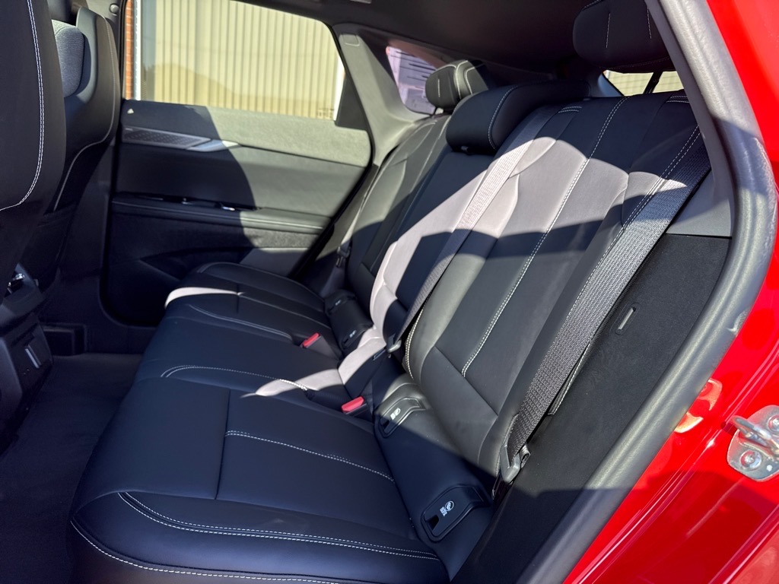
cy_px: 292
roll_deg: -2.1
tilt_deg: -11.6
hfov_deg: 71.6
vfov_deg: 56.8
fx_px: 540
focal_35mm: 24
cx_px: 390
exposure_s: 1/246
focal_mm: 6.76
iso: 64
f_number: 1.78
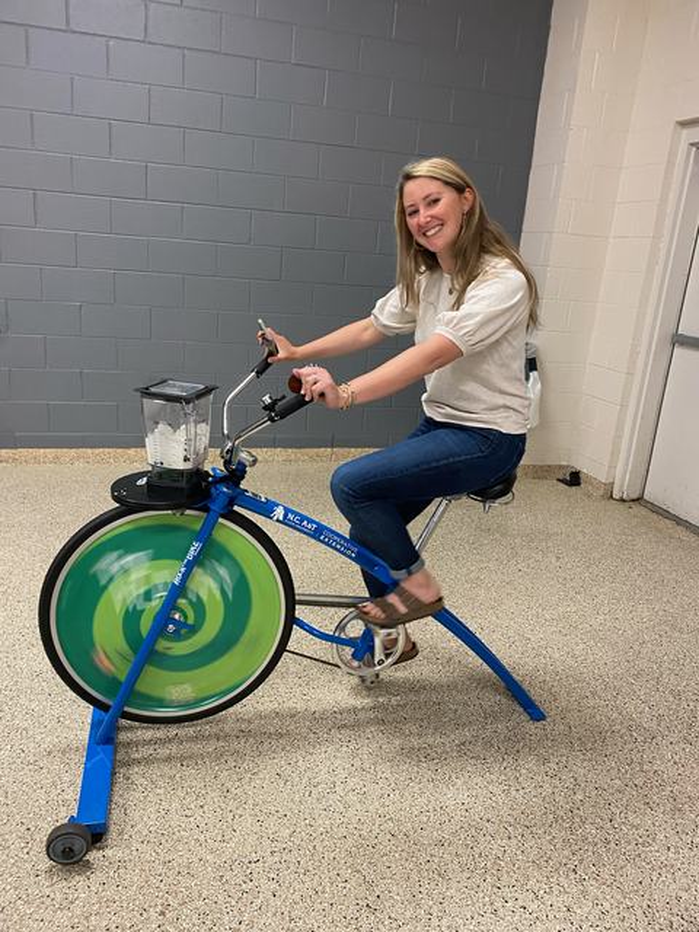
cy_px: 466
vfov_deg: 67.3
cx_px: 350
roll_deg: -6.6
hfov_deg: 53.1
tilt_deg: -16.8
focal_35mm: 26
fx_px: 700
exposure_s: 1/60
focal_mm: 4.25
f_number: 1.8
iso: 250
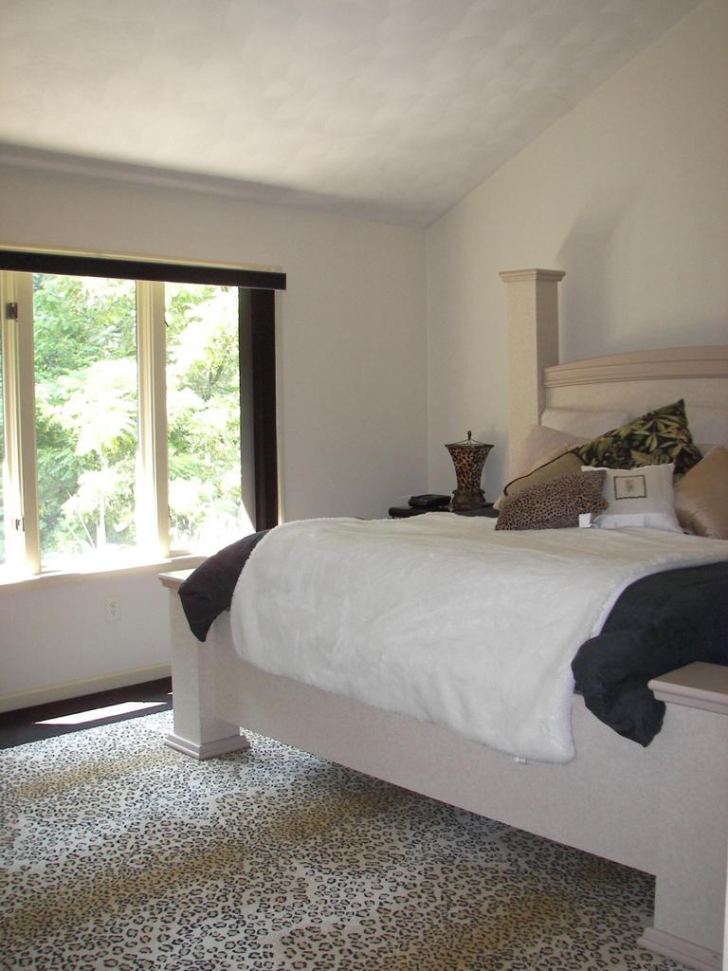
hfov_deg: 39.7
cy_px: 486
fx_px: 1009
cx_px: 364
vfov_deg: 51.4
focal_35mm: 36
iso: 100
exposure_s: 1/30
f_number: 2.8
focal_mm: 6
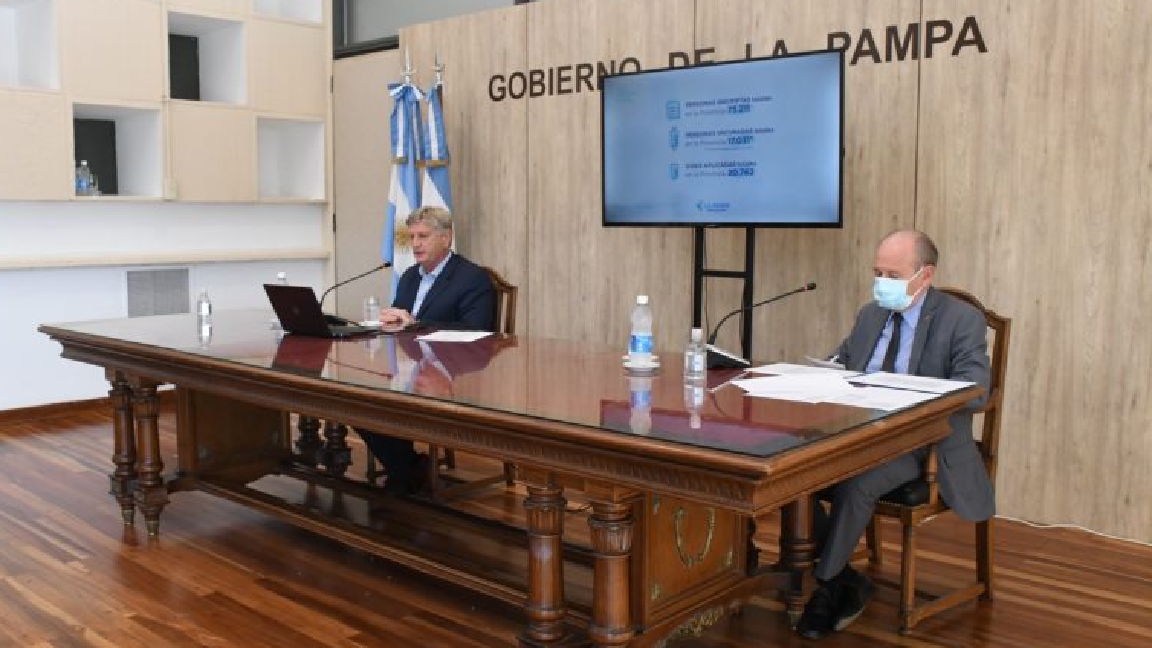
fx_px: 977
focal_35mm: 32
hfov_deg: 61.0
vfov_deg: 36.7
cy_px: 319
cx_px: 570
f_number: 8
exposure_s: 1/250
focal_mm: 20
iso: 3200
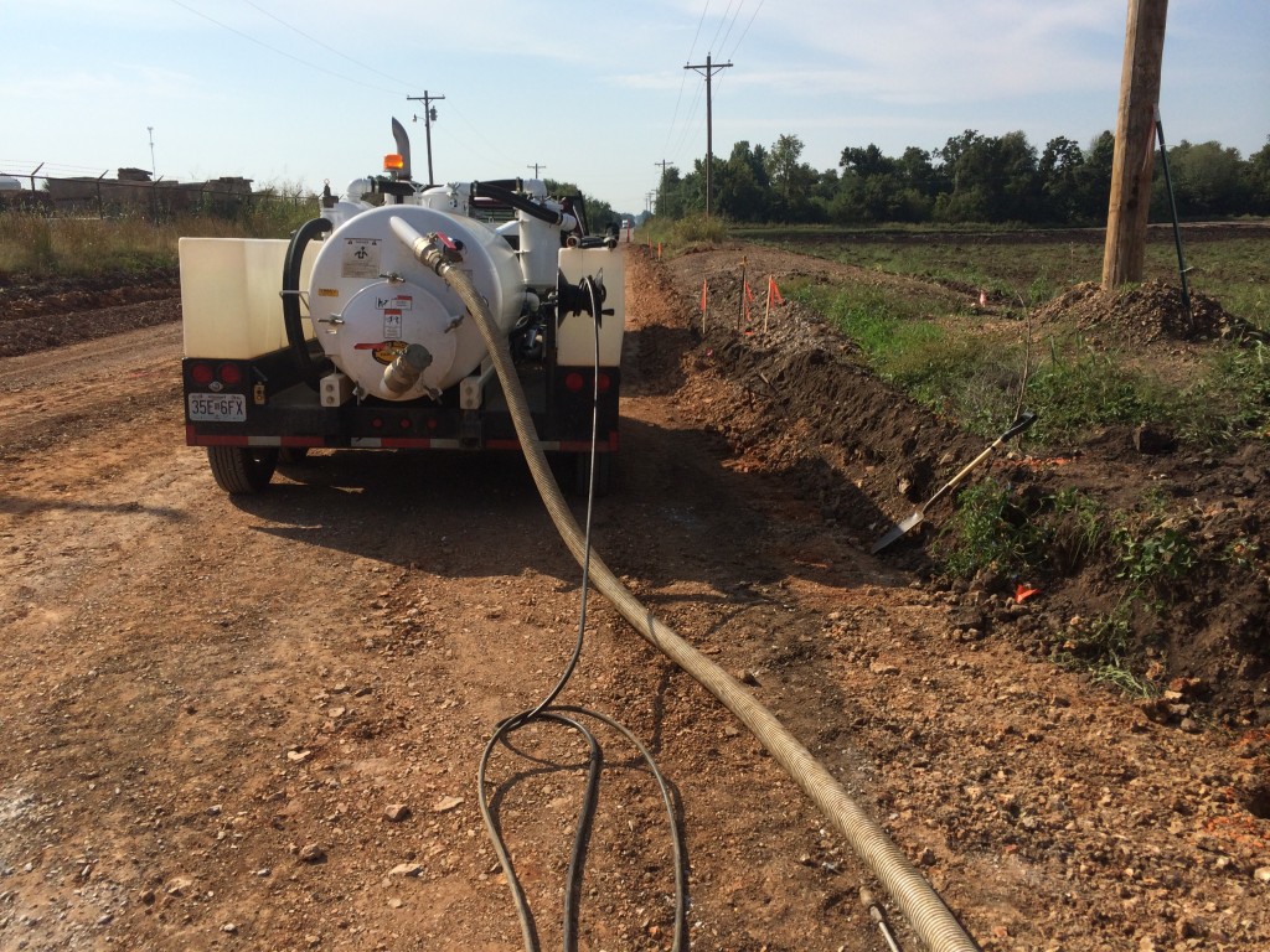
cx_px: 635
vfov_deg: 46.8
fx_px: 1101
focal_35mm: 30
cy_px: 476
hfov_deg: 60.0
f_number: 2.2
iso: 40
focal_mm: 4.12
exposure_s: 1/3425
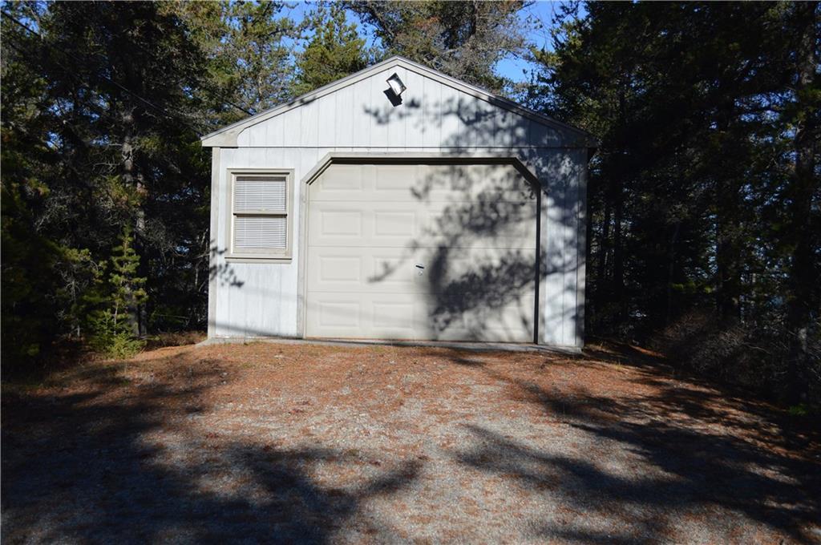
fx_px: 888
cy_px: 272
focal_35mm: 39
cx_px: 410
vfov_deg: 34.1
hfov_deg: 49.6
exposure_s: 1/800
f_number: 4.2
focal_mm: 26
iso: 100
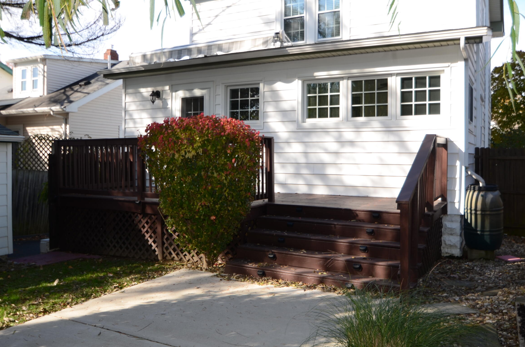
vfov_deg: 42.1
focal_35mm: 31
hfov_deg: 60.3
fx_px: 451
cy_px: 154
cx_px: 279
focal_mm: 16
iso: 100
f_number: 4
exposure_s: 1/250
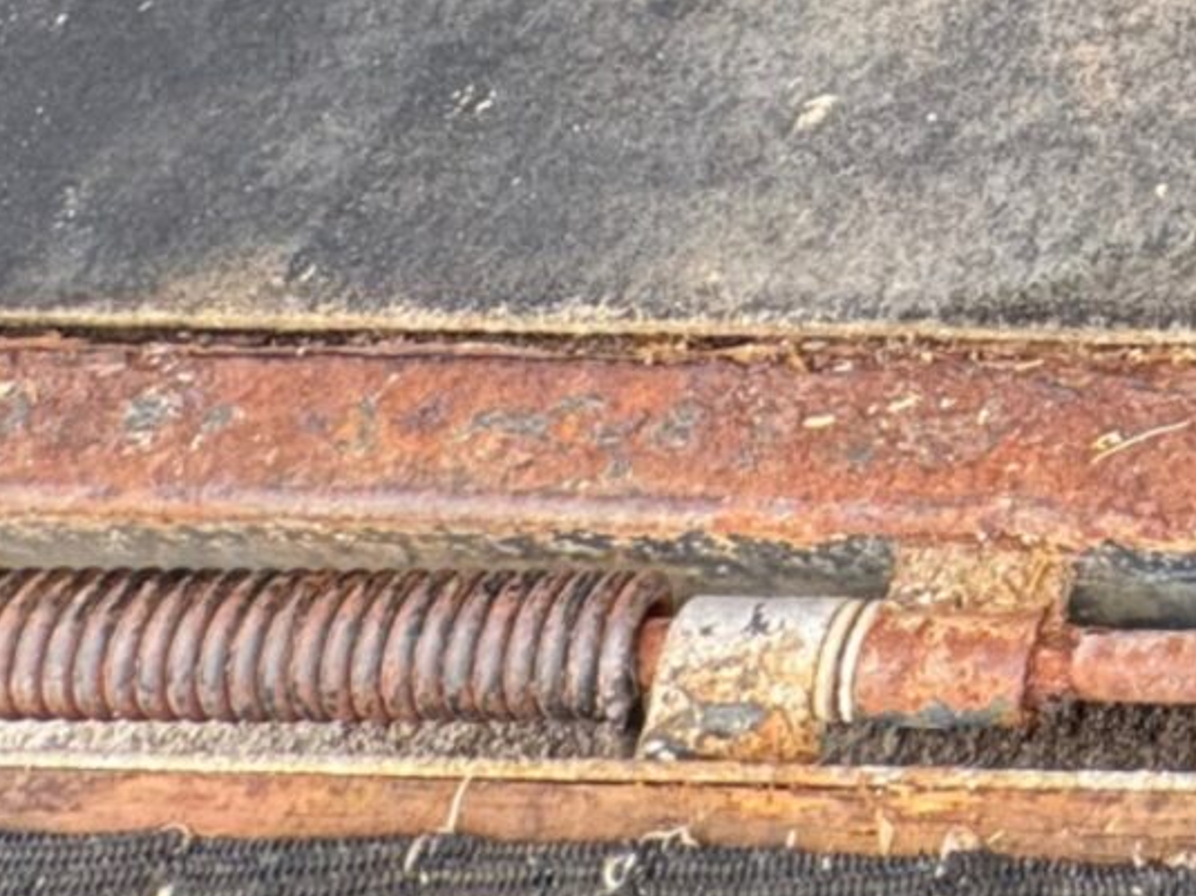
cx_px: 2028
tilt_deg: -35.6
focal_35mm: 67
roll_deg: -2.1
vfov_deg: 15.7
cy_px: -1041
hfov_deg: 21.5
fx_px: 2314
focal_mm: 2.22
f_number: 2.2
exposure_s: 1/99
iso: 40
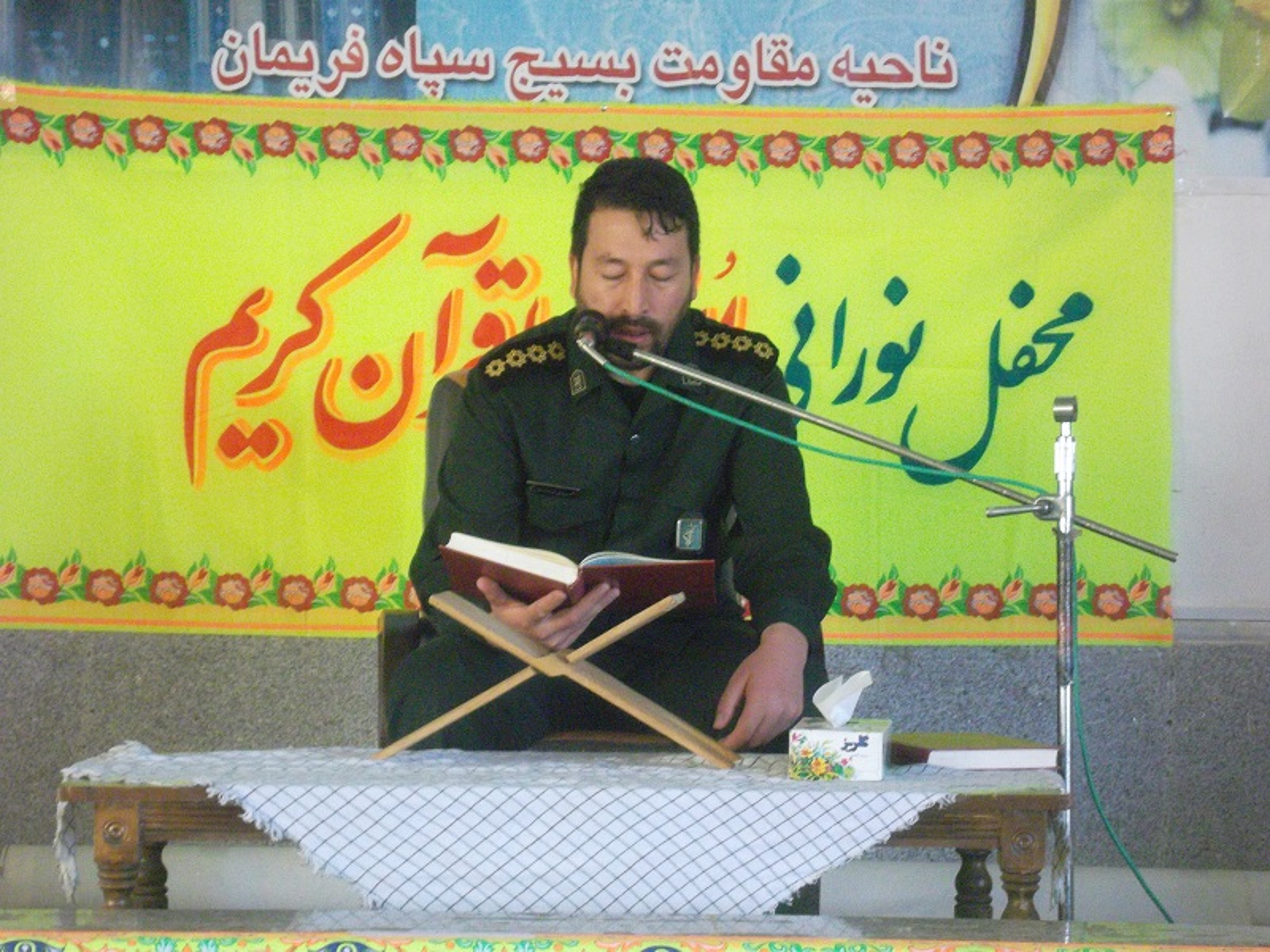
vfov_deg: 13.7
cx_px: 635
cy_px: 476
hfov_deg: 18.2
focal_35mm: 108
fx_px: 3962
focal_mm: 19.6
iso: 693
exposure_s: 1/18
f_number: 5
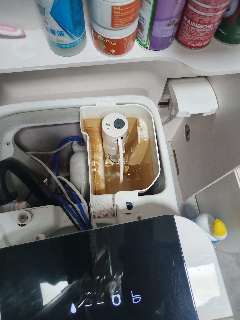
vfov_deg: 67.3
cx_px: 120
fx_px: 240
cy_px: 160
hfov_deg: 53.1
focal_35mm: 26
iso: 1258
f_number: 1.9
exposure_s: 1/33.3
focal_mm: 4.95
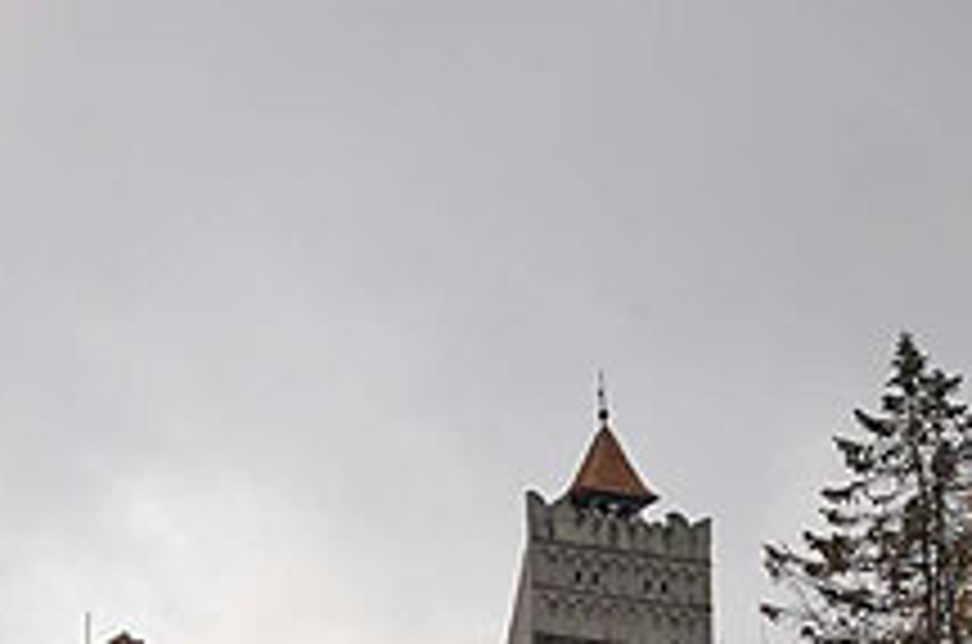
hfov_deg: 12.0
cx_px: 621
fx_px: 4635
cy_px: 637
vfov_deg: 7.9
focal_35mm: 172
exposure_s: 1/250
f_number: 8
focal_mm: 55
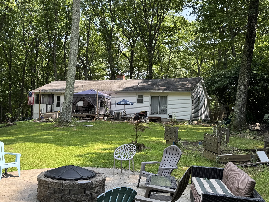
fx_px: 280
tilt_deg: +0.0
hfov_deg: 51.1
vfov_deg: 39.6
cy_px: 108
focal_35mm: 36
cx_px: 113
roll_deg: -2.2
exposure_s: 1/539
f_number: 1.78
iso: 80
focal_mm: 6.76
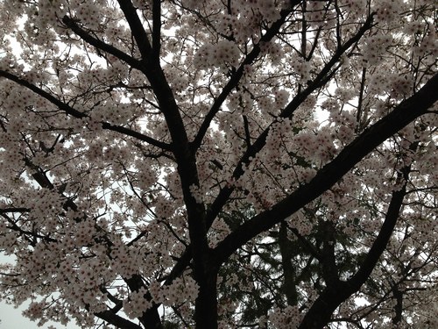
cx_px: 219
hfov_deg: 52.6
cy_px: 164
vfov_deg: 40.7
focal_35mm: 35
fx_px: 443
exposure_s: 1/120
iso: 80
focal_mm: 4.28
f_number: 2.4
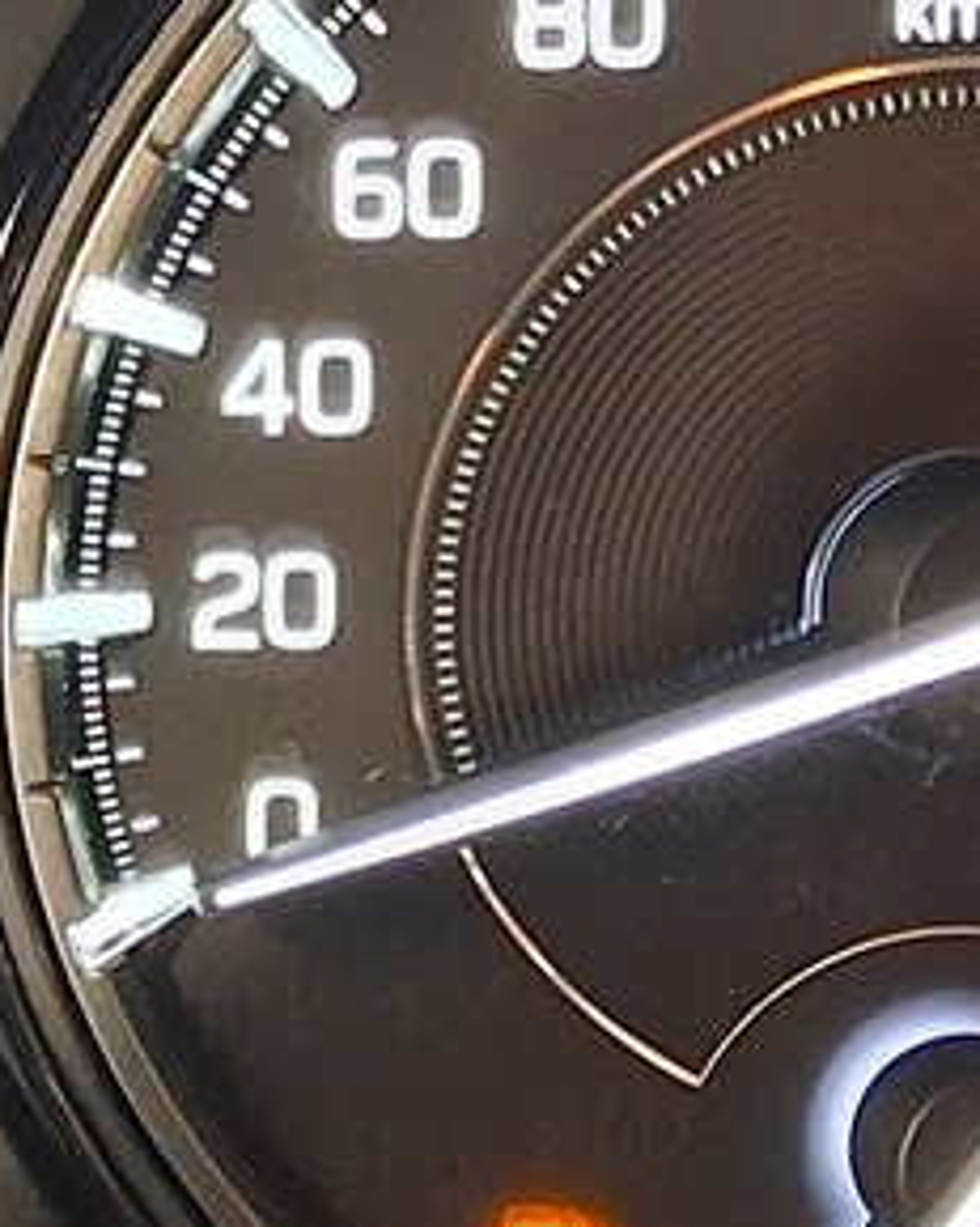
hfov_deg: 9.9
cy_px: 442
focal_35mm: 146
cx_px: -899
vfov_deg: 13.2
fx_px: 5296
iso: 800
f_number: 1.8
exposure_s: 1/25
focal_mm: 4
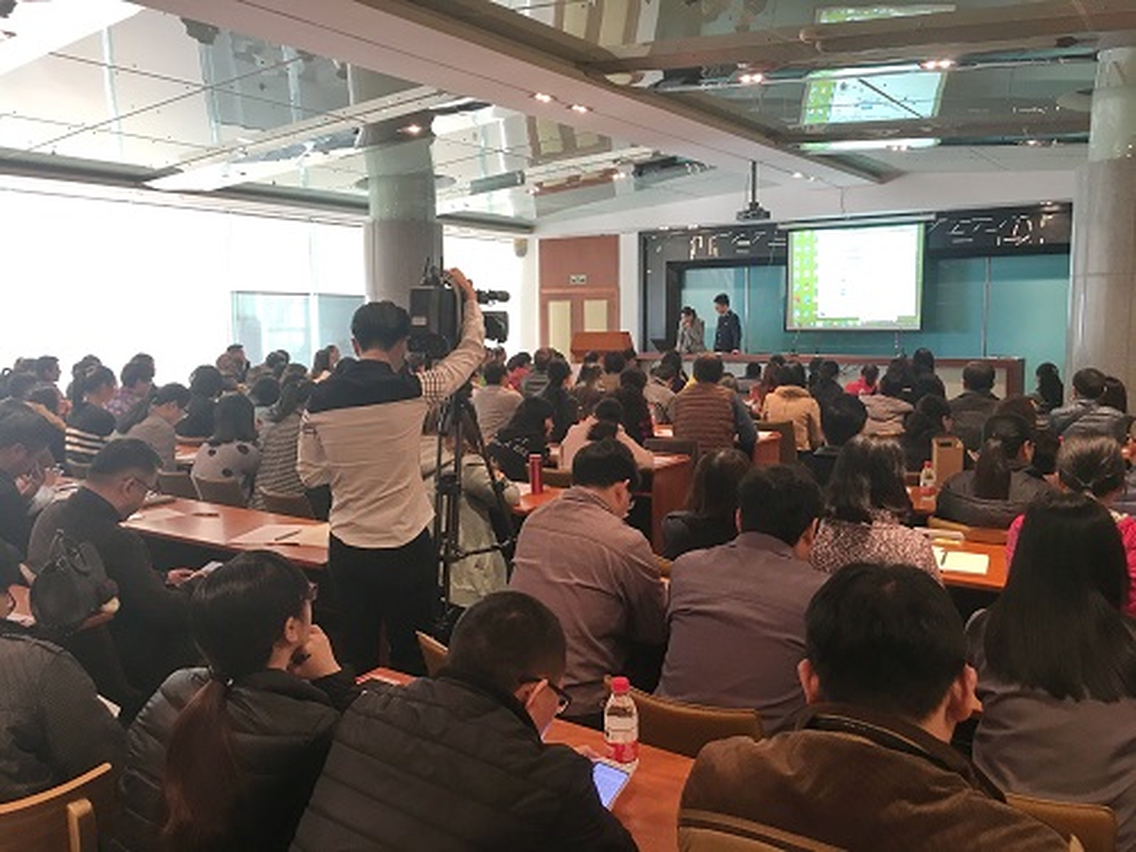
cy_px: 426
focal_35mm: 29
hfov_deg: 61.7
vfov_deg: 48.2
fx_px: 952
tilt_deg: -5.8
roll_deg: +0.6
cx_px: 568
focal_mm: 4.15
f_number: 2.2
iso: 125
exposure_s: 1/33
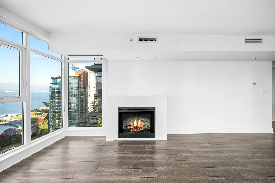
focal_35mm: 14
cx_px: 138
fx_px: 103
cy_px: 92
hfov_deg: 106.3
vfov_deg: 83.3
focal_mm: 9
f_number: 9
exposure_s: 1/25
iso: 250
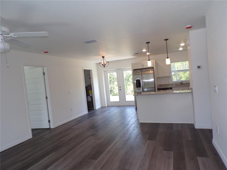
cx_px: 114
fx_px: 157
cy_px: 85
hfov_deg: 71.6
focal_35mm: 24
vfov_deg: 56.8
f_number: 4.3
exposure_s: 1/38
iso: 80
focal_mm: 4.3
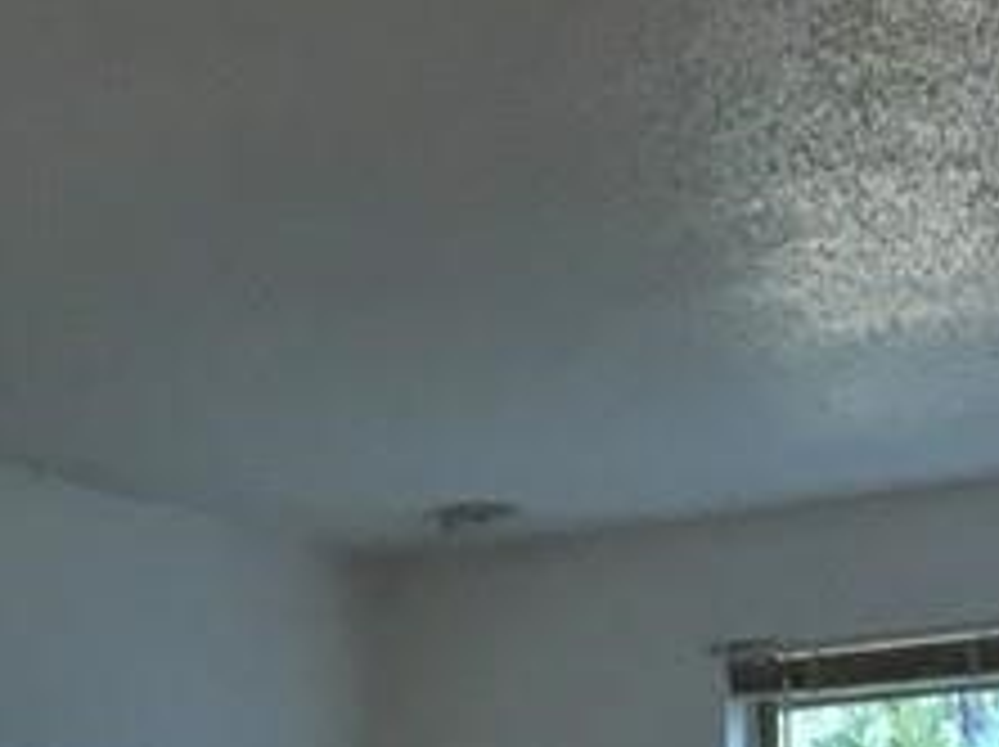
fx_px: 3863
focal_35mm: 134
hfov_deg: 12.3
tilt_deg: +3.5
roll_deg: +0.2
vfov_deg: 10.6
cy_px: 1138
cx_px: -1233
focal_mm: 4.15
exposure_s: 1/30
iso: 64
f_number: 2.2
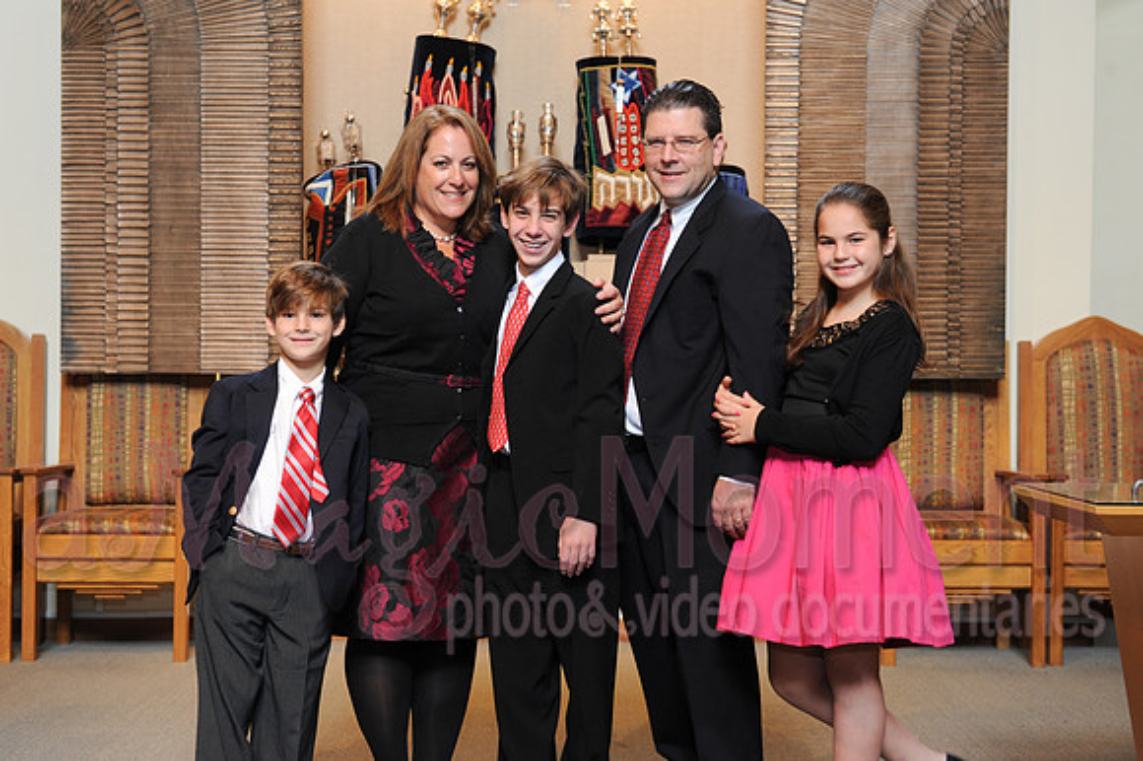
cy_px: 380
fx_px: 2221
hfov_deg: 28.9
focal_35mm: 70
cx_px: 572
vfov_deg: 19.4
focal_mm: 70
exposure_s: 1/50
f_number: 5
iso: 500
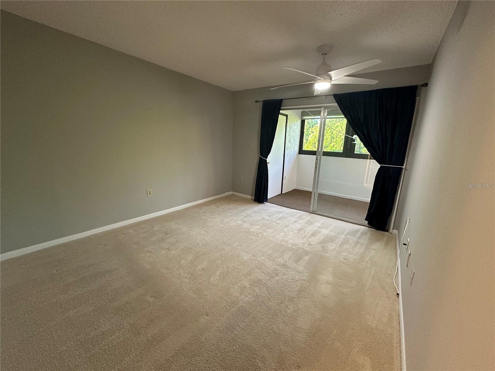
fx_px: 200
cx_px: 248
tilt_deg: -12.1
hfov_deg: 102.1
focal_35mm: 14
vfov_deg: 85.7
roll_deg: -2.0
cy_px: 186
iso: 500
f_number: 2.2
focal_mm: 2.22
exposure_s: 1/60
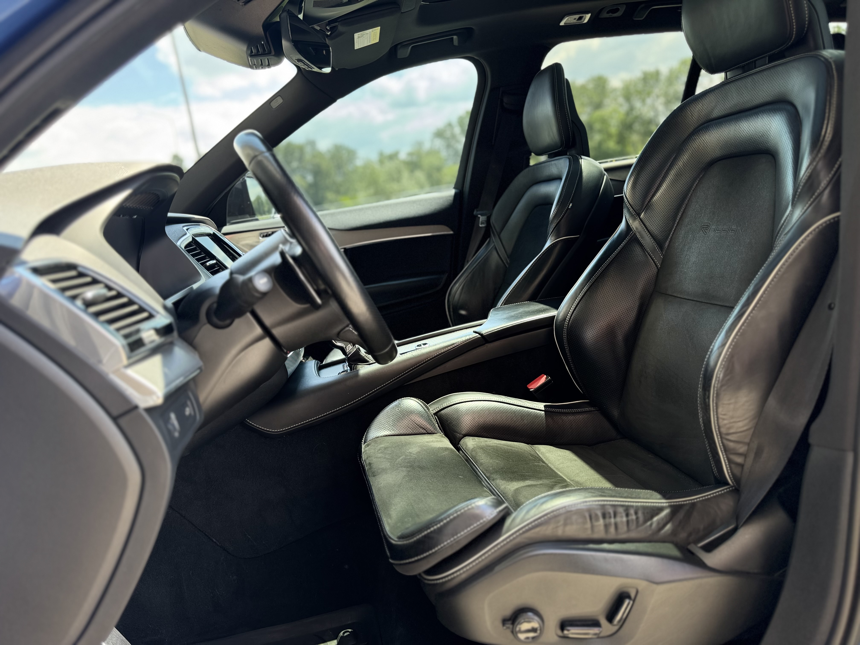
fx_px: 596
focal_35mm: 24
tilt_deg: -9.8
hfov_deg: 71.6
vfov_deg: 56.8
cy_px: 322
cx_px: 430
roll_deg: +8.6
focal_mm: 6.76
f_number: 1.78
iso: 80
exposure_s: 1/178
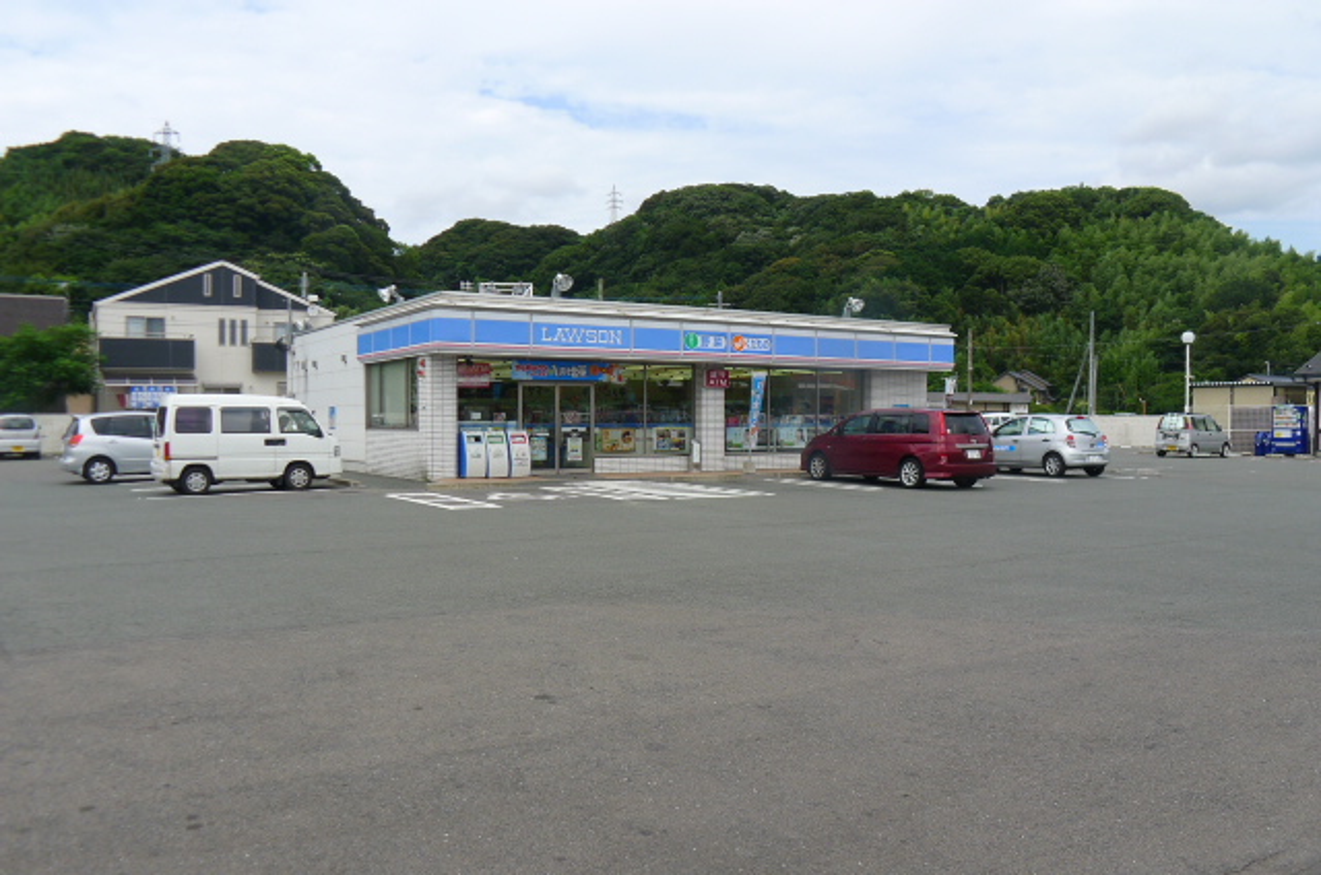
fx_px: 1465
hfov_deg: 48.5
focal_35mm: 40
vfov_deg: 33.3
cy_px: 438
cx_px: 660
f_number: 4
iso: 80
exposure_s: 1/500
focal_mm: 8.5
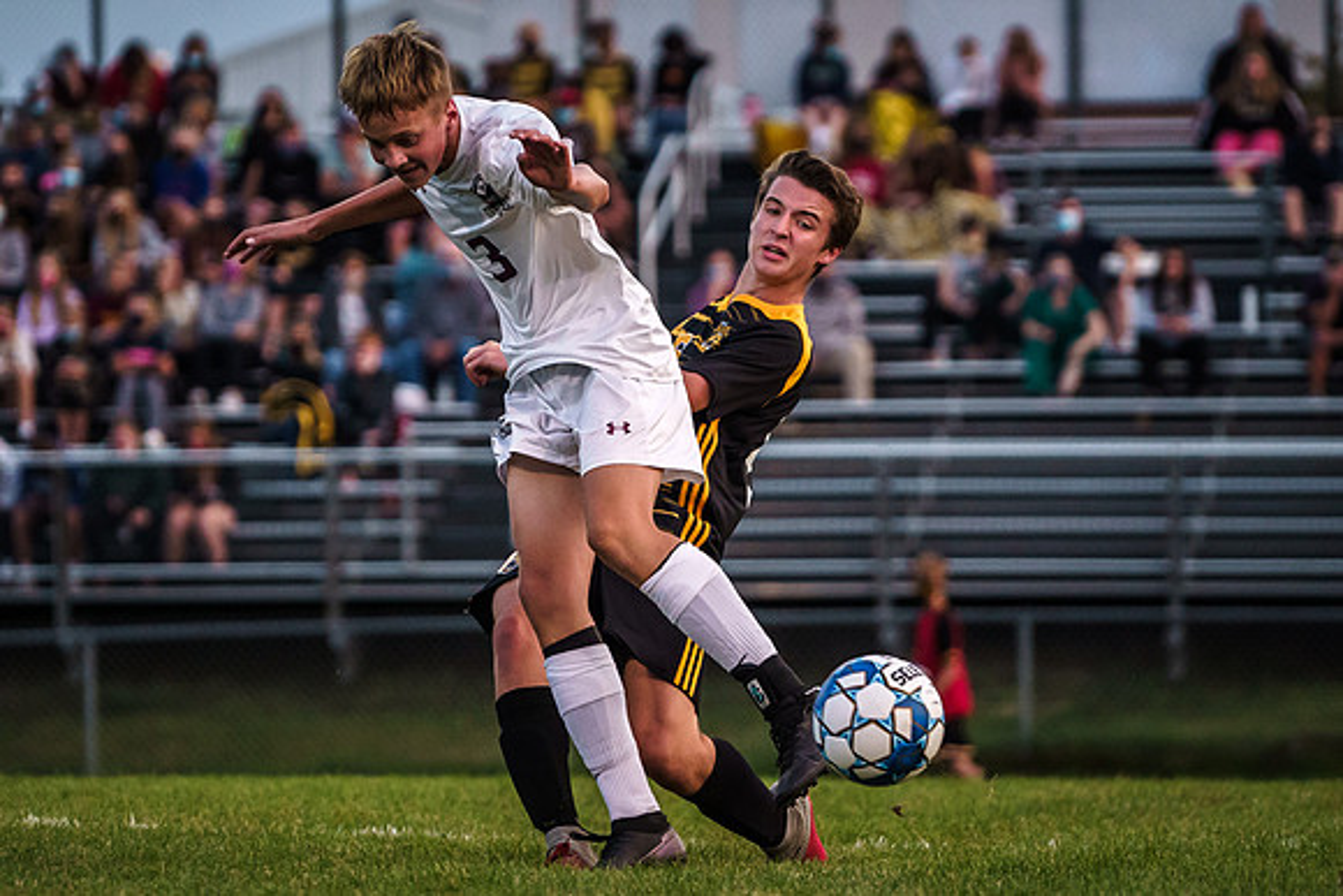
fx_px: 11702
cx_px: 614
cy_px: 366
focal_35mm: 314
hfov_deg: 6.6
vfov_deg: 4.4
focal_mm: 200
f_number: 4
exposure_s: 1/1600
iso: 3200
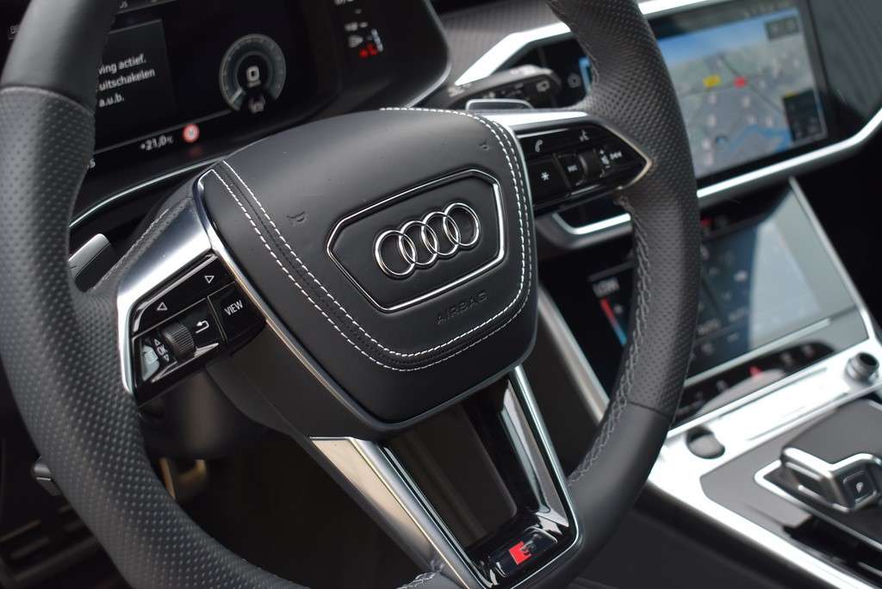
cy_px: 294
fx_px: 1250
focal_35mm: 51
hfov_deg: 38.9
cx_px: 441
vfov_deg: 26.5
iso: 400
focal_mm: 34
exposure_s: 1/100
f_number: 5
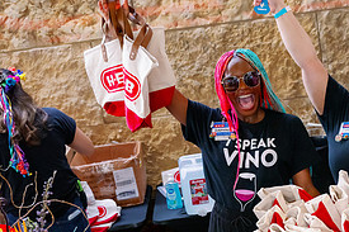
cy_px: 163
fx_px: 1124
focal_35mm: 116
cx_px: 303
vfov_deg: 11.8
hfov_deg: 17.4
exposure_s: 1/200
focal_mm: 55
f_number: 5
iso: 1600
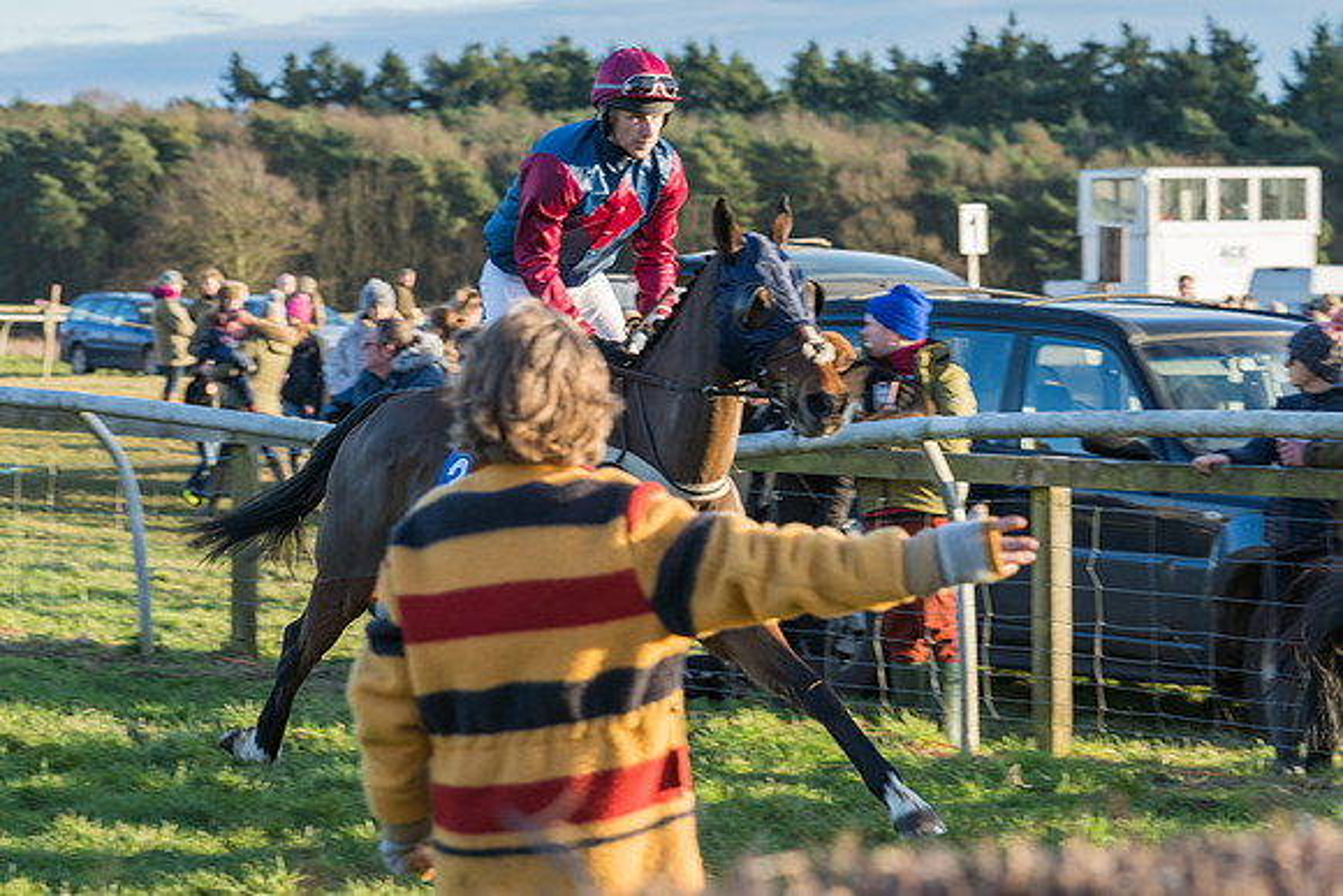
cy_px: 377
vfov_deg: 9.6
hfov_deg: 14.4
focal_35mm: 143
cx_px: 665
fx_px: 5326
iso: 200
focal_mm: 108
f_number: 5.6
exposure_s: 1/200
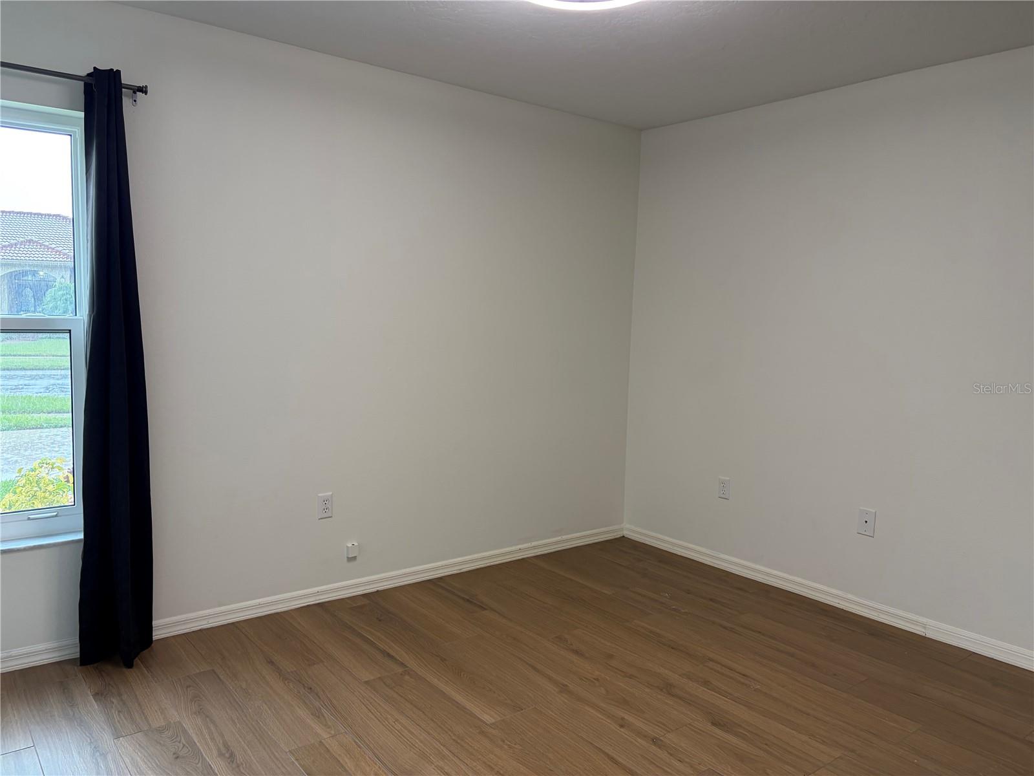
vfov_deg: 53.1
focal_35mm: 26
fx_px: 777
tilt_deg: -4.5
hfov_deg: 67.3
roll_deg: -0.7
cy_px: 388
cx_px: 517
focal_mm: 5.96
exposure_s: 1/60
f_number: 1.6
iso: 100
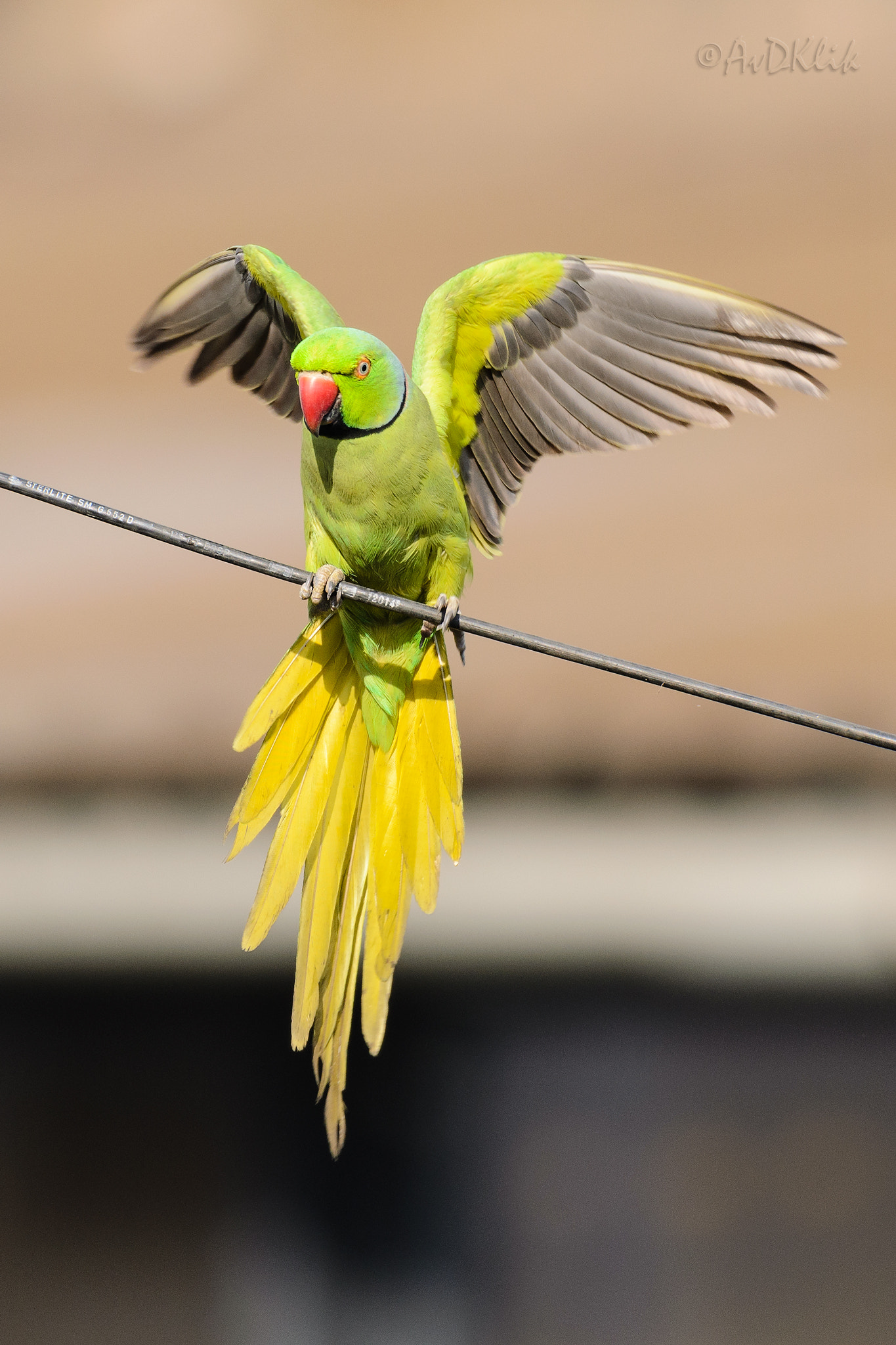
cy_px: 672
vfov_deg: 2.9
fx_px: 26882
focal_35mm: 720
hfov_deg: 1.9
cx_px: 448
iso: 320
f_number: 5.6
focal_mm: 480
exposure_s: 1/640
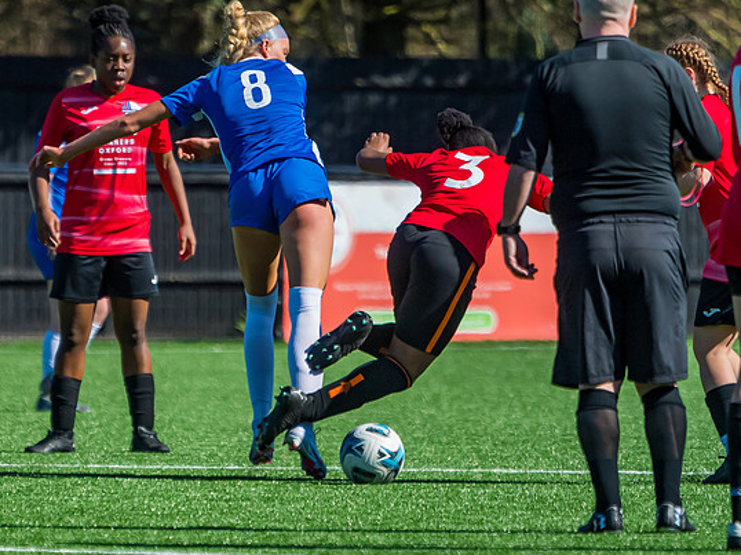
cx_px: 171
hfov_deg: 3.0
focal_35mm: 665
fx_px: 14229
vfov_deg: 2.2
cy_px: 348
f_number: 4
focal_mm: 280
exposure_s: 1/5000
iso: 400
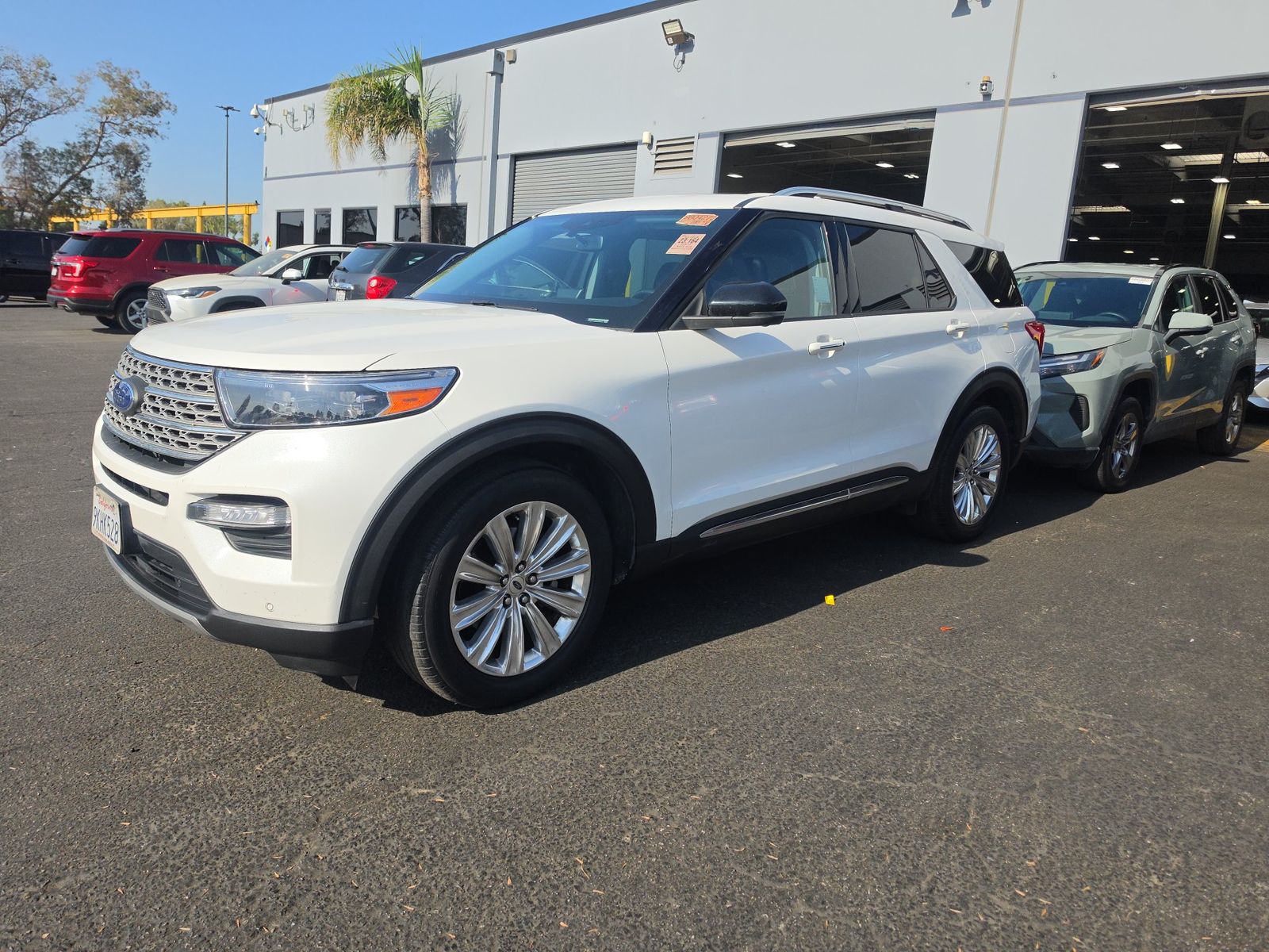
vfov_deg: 58.9
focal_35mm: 23
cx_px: 634
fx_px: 843
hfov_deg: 73.9
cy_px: 476
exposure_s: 1/7940
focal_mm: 6.5
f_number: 1.4
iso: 61
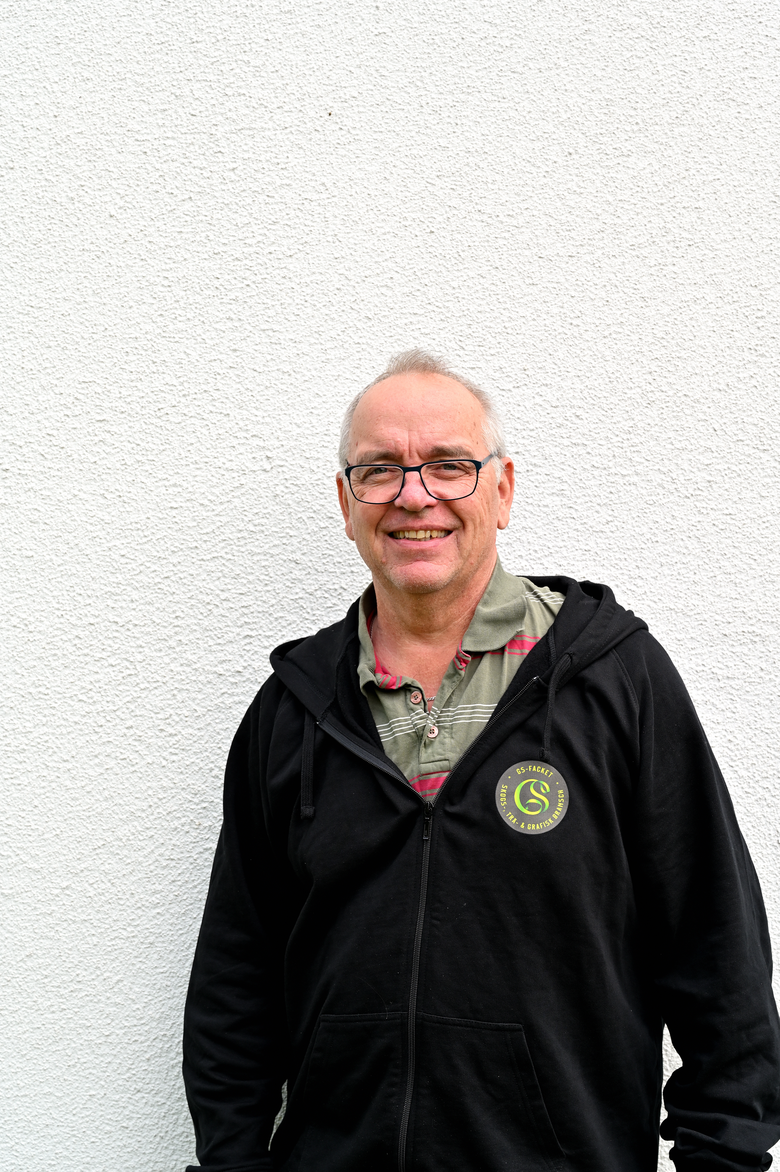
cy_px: 586
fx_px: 1595
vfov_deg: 40.4
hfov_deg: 27.5
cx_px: 390
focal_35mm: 49
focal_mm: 49
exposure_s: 1/200
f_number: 7.1
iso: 250
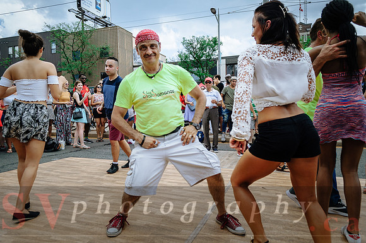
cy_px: 122
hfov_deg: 70.5
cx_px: 183
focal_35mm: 26
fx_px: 259
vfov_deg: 50.3
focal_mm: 17
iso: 100
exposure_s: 1/1250
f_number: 4
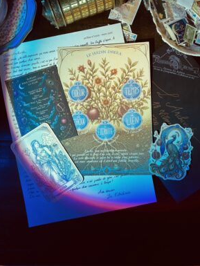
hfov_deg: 51.4
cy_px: 129
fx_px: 208
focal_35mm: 27
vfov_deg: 65.3
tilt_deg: -88.0
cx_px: 97
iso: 125
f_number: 1.8
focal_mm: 4.25
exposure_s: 1/71
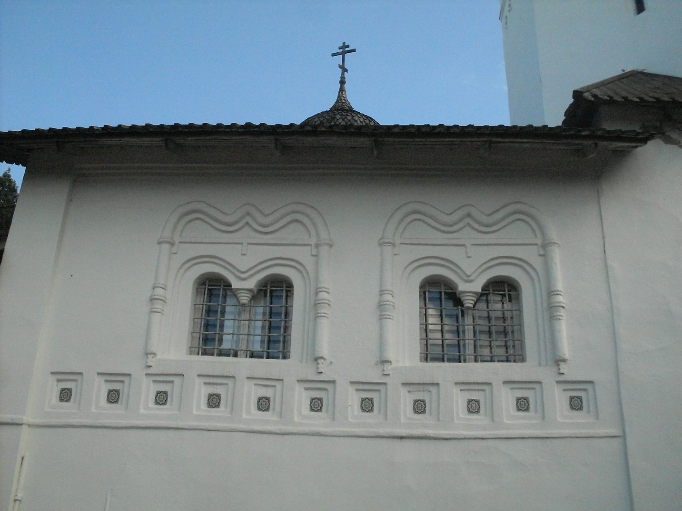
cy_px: 256
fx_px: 749
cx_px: 341
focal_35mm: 38
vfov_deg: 37.7
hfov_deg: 49.0
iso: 400
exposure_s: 1/500
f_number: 8.4
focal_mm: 6.3
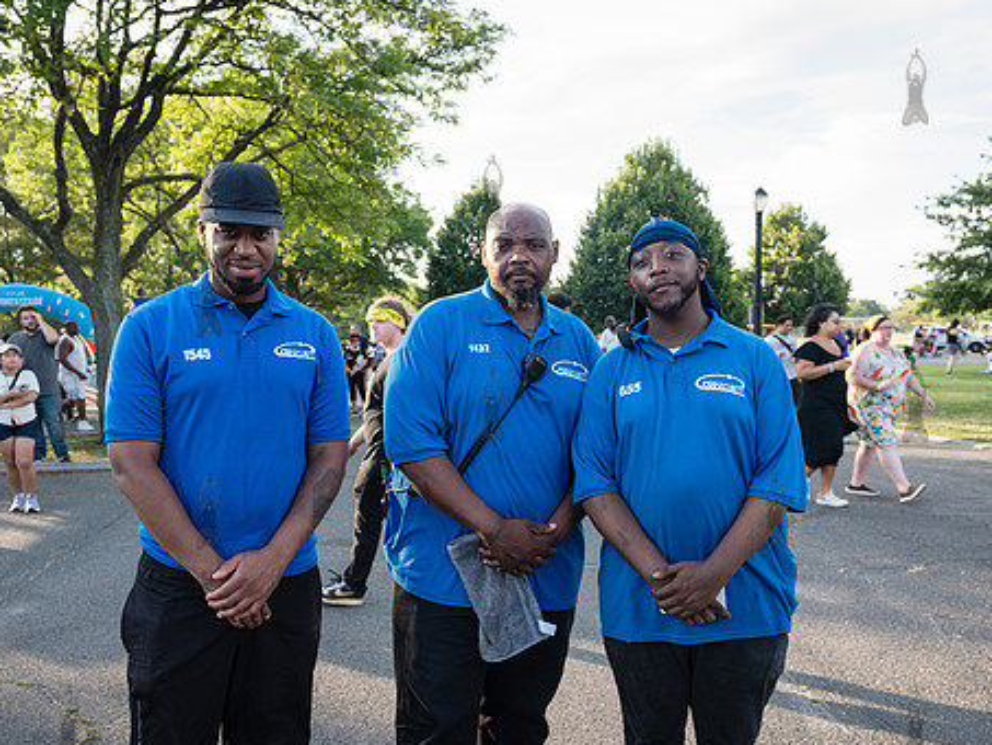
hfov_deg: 56.8
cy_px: 404
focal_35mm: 32
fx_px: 917
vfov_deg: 44.1
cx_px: 491
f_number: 5
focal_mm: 26
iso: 2000
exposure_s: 1/1000
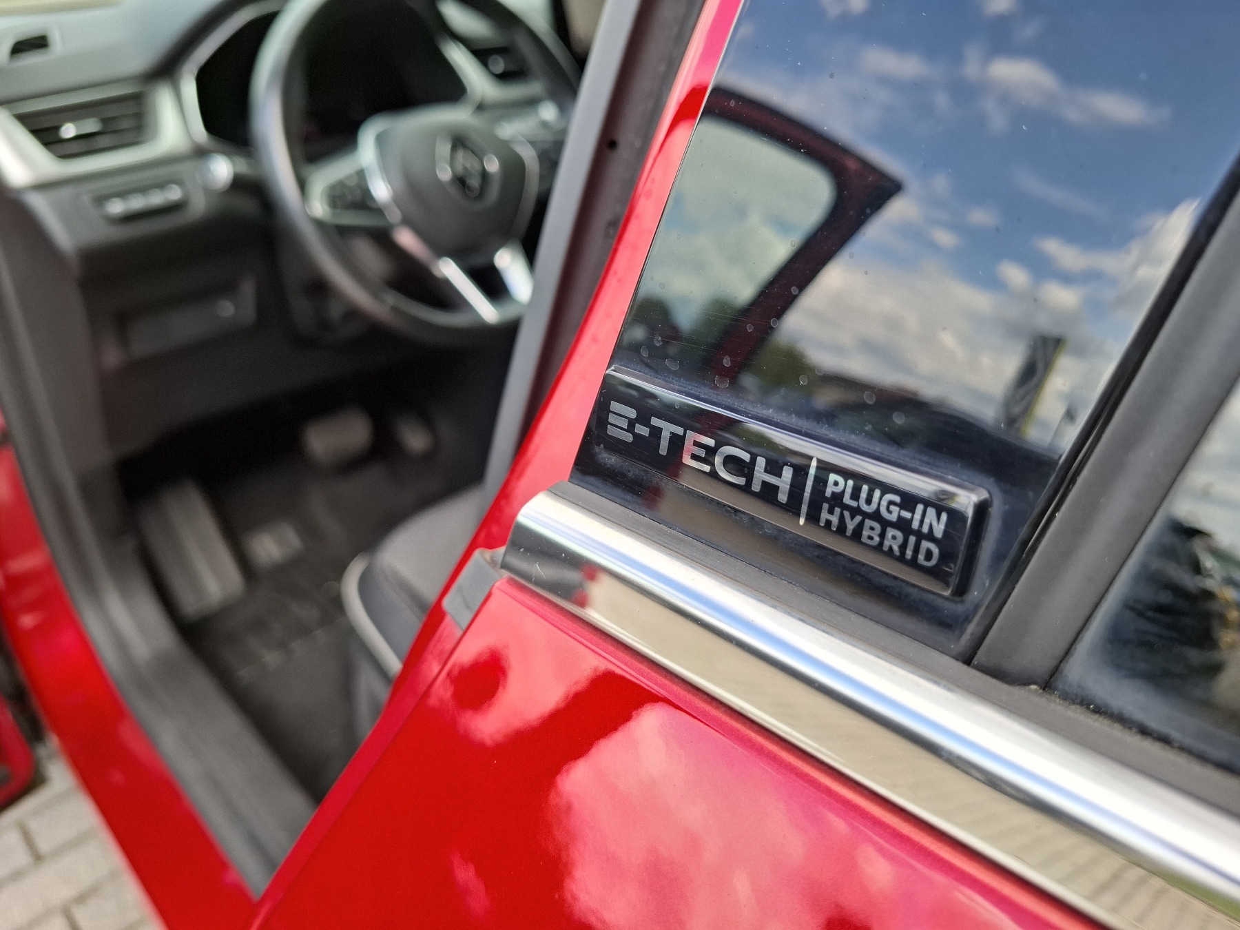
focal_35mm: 23
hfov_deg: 73.9
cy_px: 465
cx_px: 620
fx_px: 824
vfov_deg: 58.9
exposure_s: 1/255
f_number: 1.8
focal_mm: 5.54
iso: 50
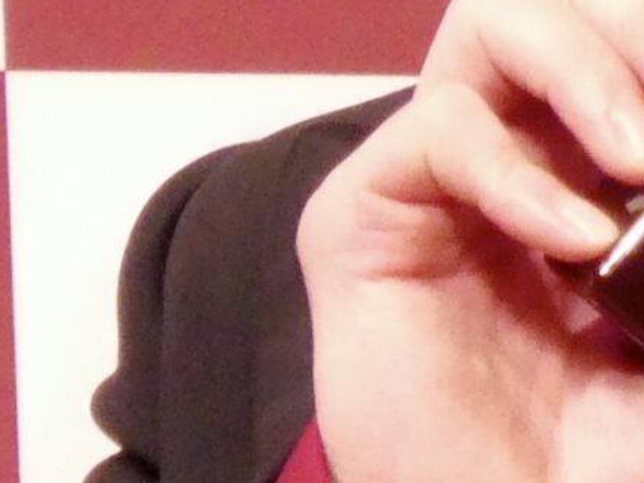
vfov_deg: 0.6
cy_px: -376
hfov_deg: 0.8
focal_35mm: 2572
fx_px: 47863
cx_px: 630
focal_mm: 77.3
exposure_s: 1/100
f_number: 6
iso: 640
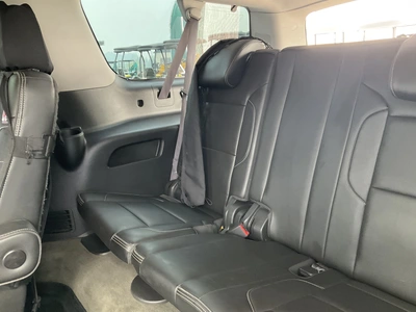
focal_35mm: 29
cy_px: 156
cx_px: 208
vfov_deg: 48.2
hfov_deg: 61.7
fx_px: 349
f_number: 1.8
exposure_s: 1/60
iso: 200
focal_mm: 3
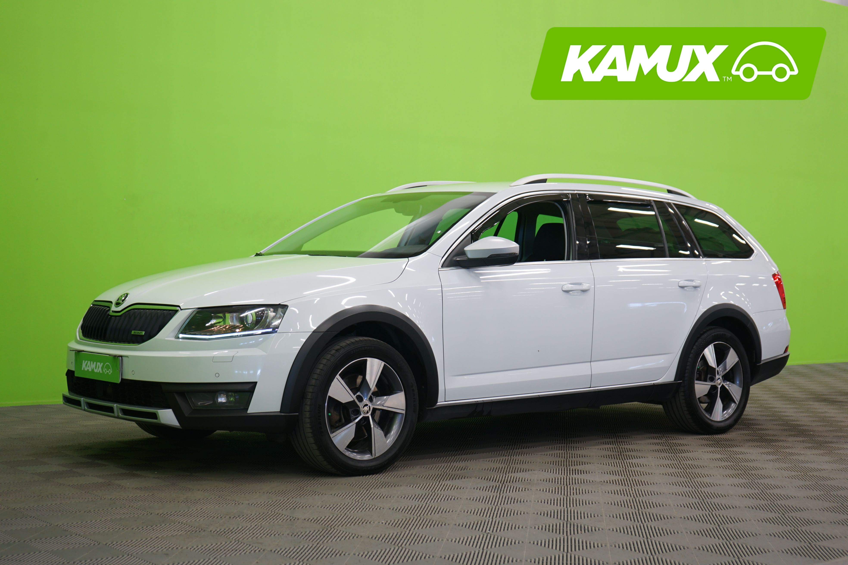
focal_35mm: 53
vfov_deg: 25.5
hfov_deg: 37.5
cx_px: 424
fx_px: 1248
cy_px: 282
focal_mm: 53
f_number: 5
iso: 400
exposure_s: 1/10
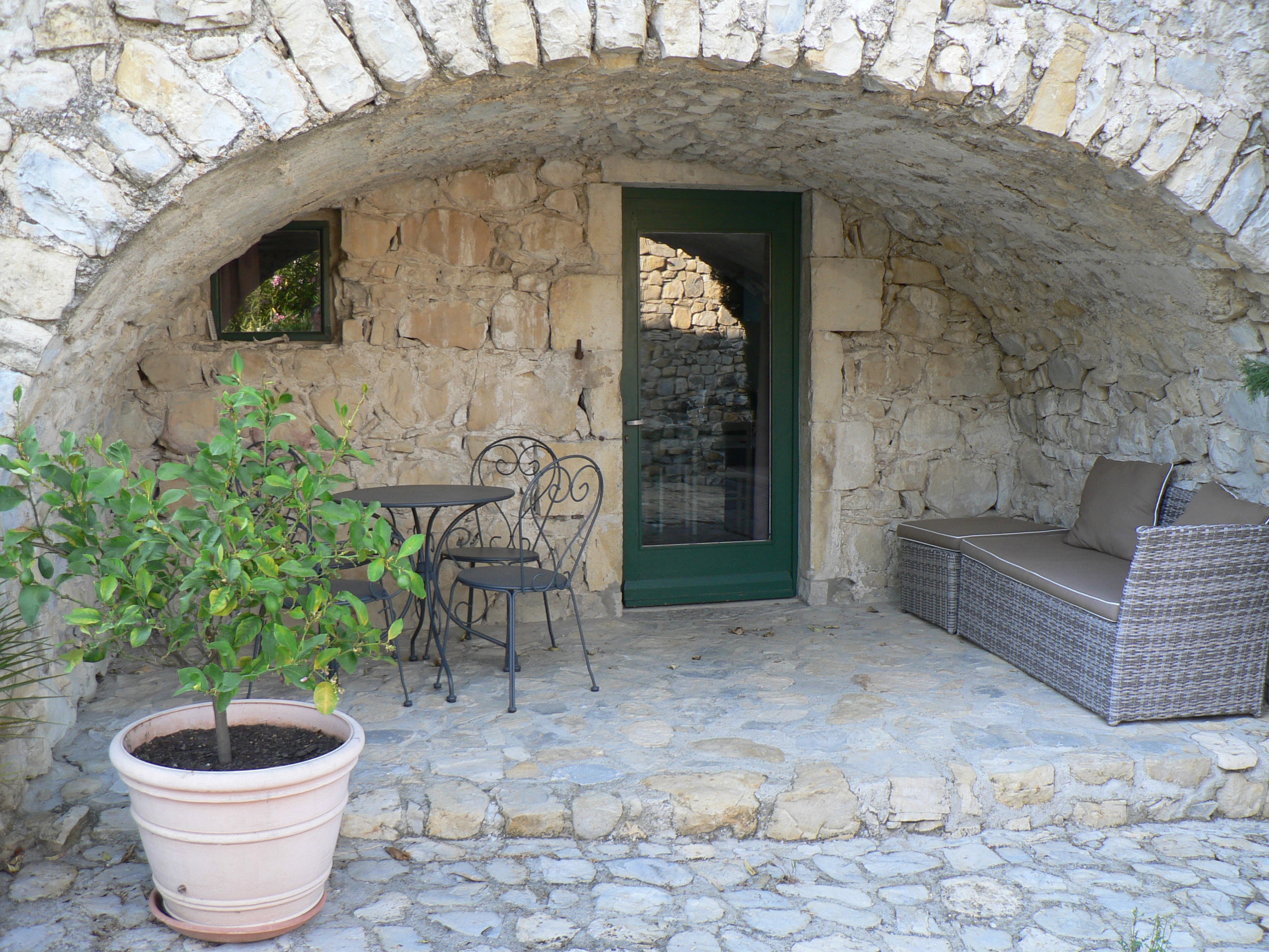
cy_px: 476
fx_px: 1320
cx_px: 634
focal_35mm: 36
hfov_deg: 51.4
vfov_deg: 39.7
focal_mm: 6
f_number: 2.8
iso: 80
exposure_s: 1/60
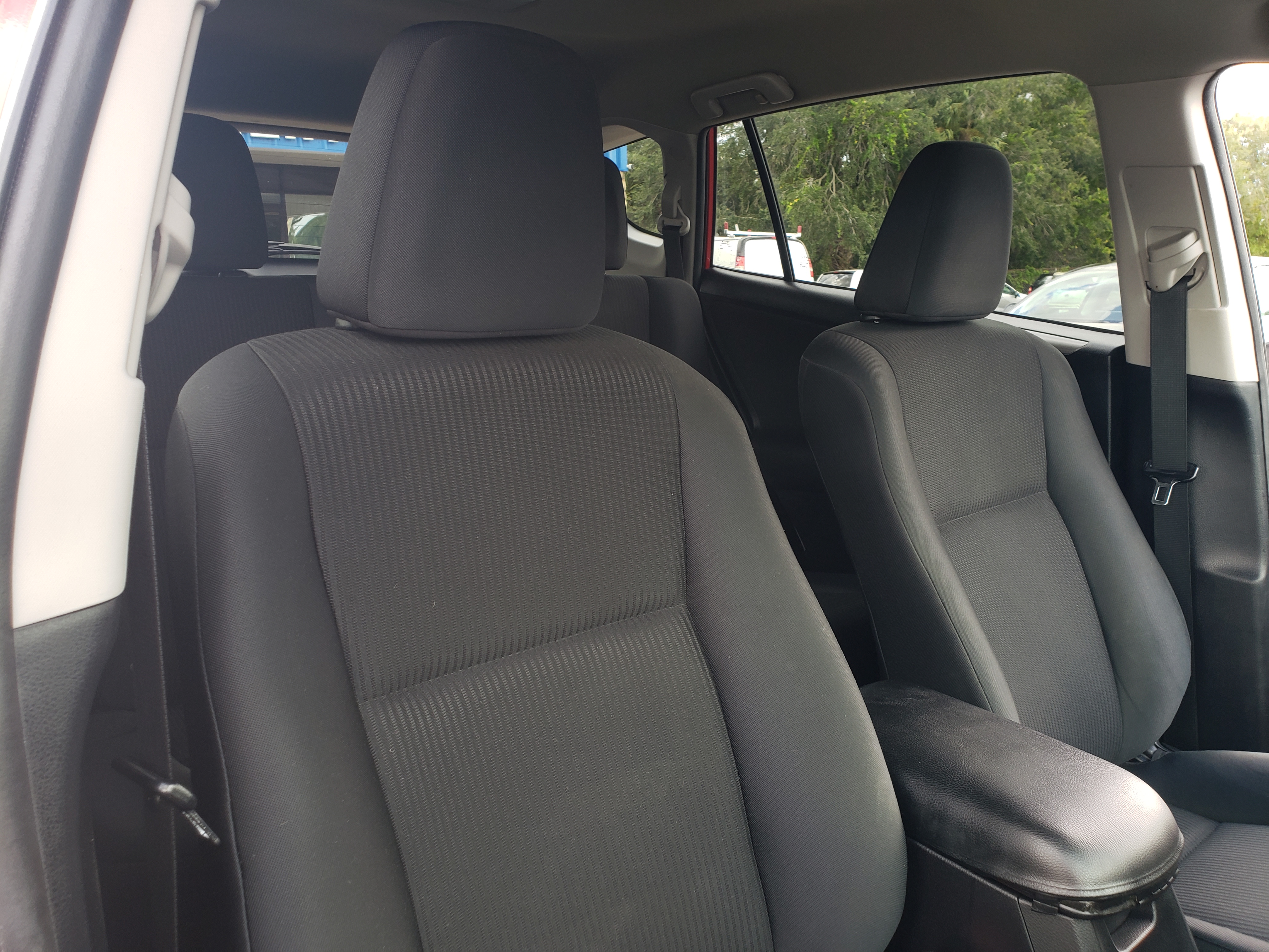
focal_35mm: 26
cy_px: 476
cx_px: 634
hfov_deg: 67.3
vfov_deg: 53.1
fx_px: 953
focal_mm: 4.3
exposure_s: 1/60
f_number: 2.4
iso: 64
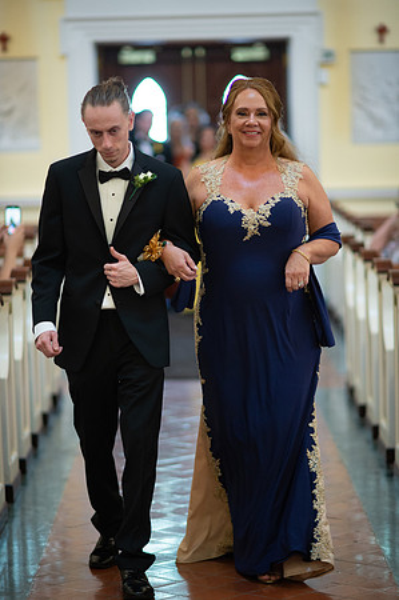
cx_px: 200
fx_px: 2249
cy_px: 300
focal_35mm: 135
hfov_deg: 10.1
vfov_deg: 15.2
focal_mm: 135
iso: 1600
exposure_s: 1/250
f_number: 2
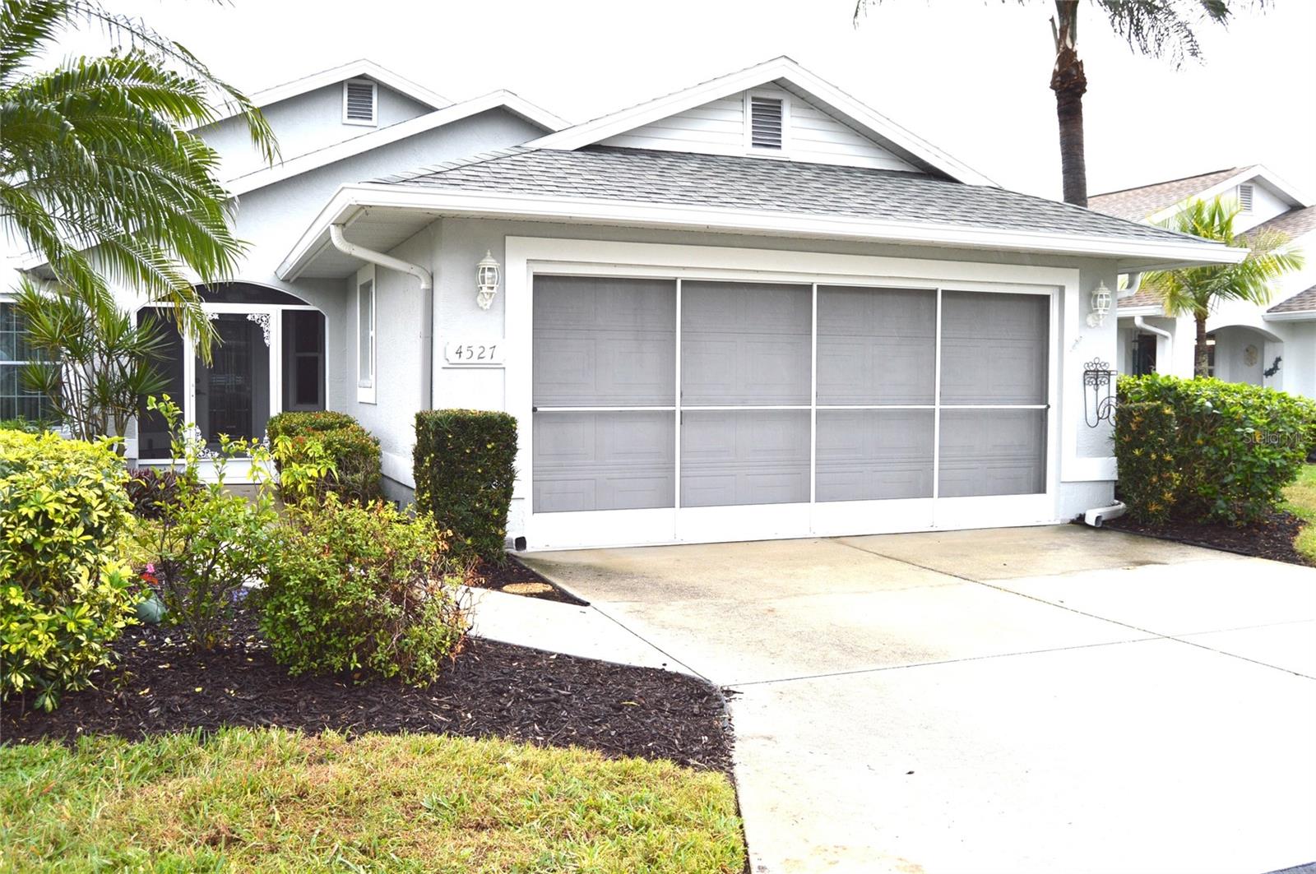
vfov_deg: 39.9
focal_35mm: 33
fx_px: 1205
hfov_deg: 57.3
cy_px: 437
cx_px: 658
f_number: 5.6
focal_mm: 22
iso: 220
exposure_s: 1/125
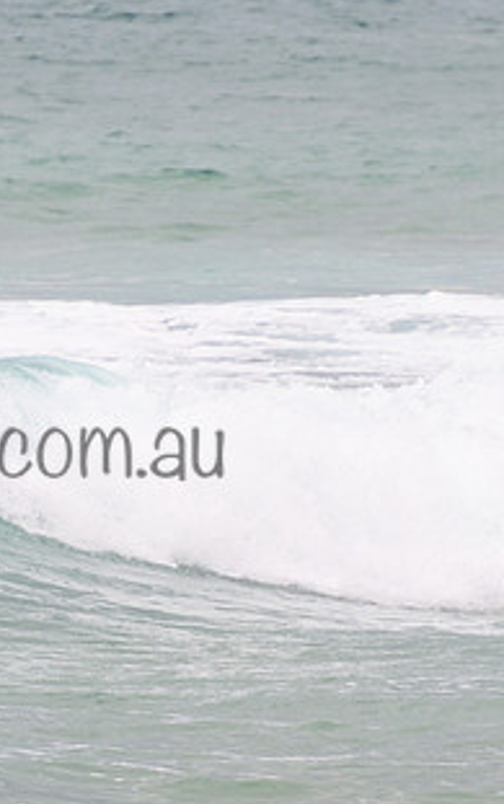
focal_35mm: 1045
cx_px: -72
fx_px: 22913
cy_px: 381
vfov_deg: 2.0
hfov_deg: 1.3
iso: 200
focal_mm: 400
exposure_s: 1/2000
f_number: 5.6
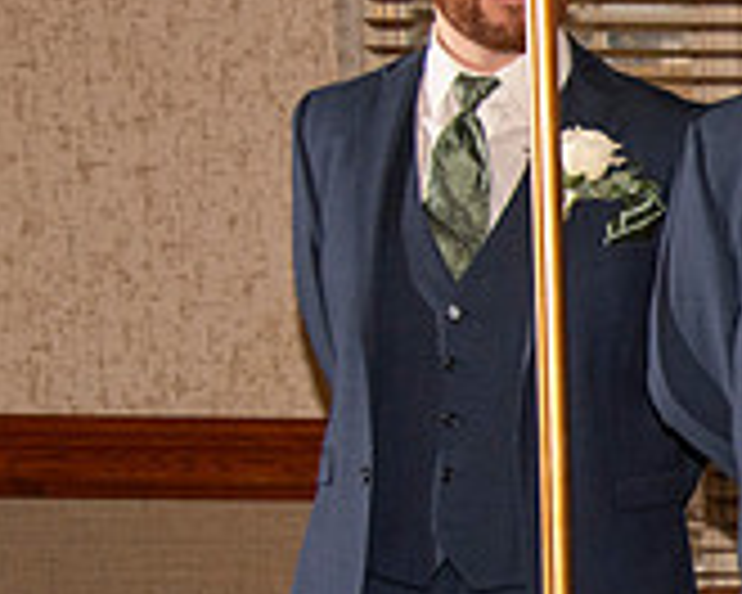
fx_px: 4700
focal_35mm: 214
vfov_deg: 7.2
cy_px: 556
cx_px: 1291
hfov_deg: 8.7
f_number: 10
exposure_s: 1/160
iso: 1000
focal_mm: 65
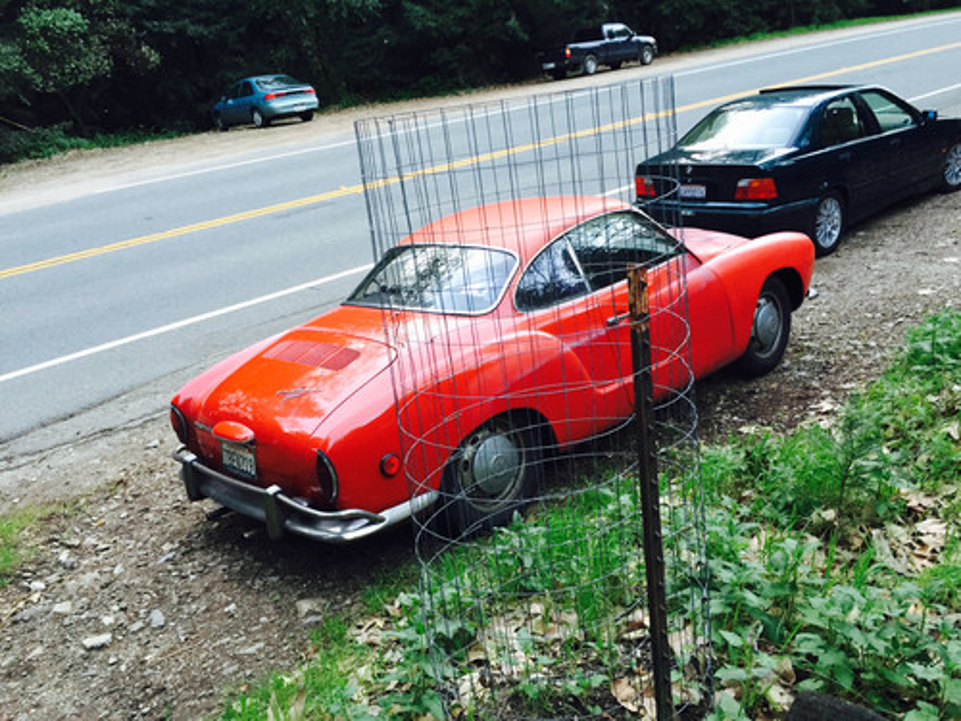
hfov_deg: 61.7
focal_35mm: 29
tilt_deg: -22.3
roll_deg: +7.9
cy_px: 360
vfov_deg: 48.2
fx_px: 805
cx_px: 480
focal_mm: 4.15
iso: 100
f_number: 2.2
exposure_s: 1/30
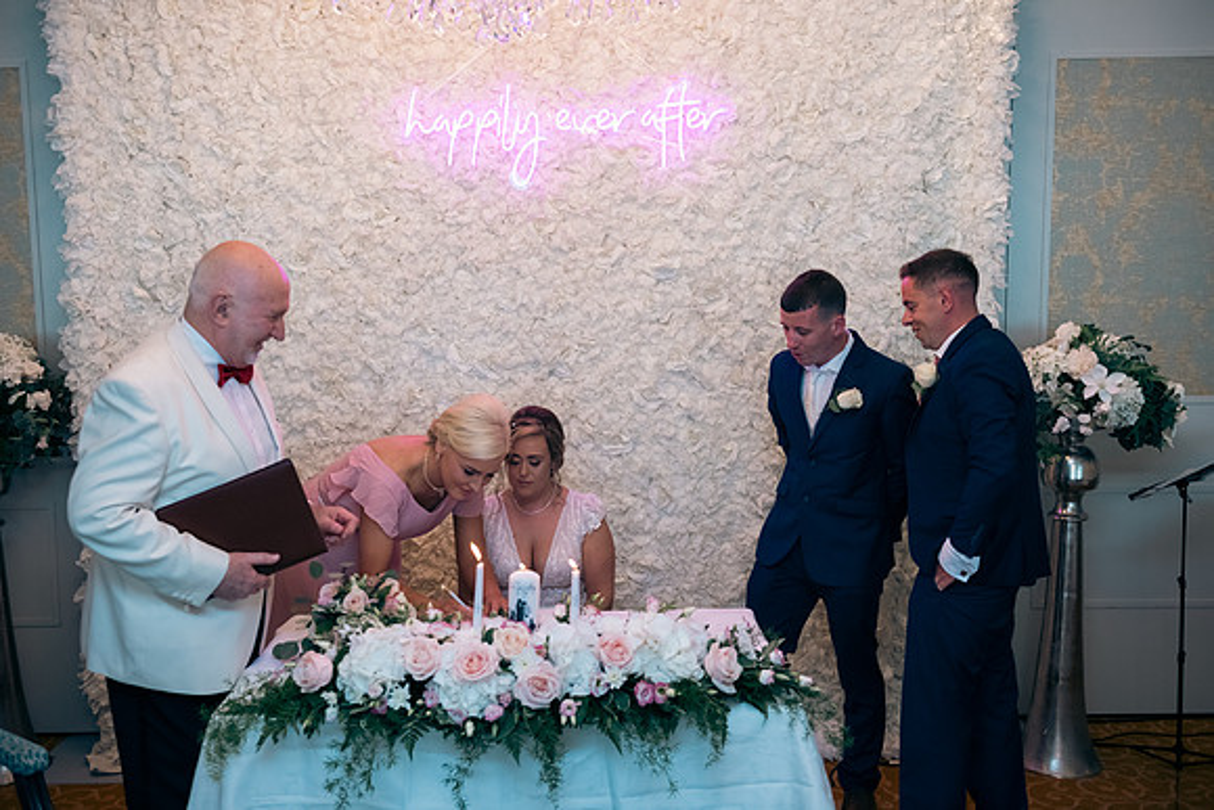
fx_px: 1214
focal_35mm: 36
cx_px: 607
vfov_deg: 36.9
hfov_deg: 53.1
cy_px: 405
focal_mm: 36
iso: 640
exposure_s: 1/160
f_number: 3.5
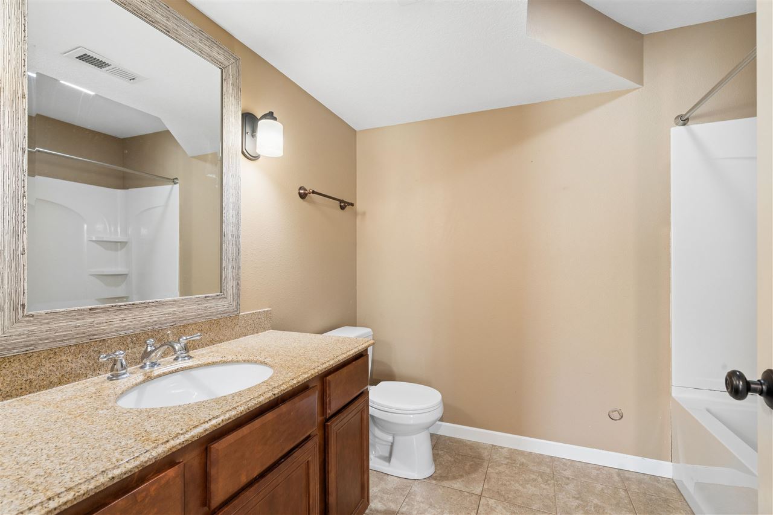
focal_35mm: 16
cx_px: 386
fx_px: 343
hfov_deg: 96.7
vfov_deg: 73.7
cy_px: 258
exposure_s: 1/4
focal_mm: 16
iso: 400
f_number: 10
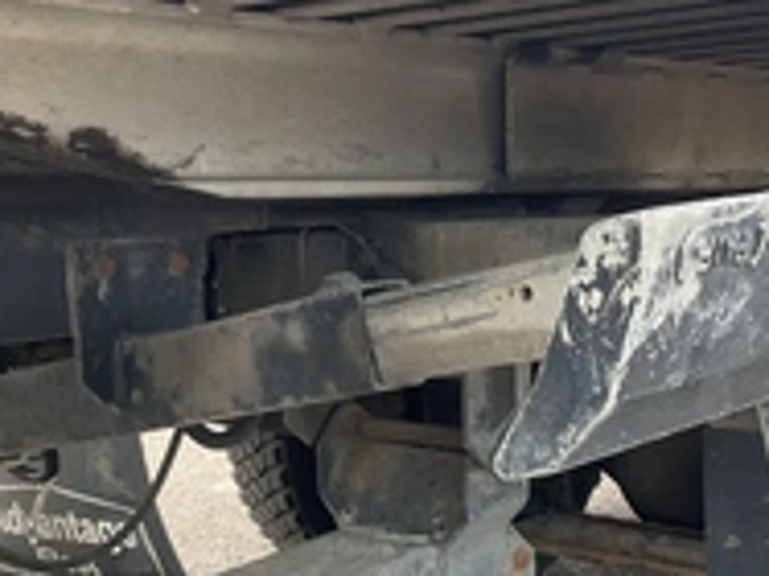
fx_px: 1376
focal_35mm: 62
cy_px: 395
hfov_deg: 31.2
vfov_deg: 23.5
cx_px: 432
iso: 25
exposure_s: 1/172
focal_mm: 3
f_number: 1.8
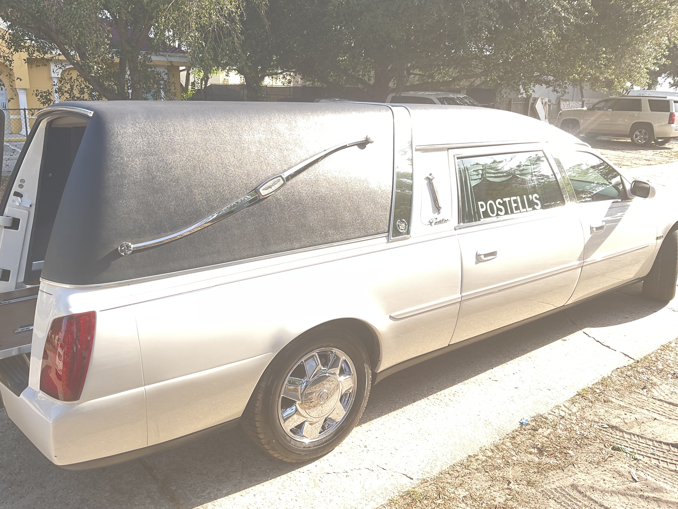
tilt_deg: -16.0
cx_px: 339
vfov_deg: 48.2
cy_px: 254
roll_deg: -1.6
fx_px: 568
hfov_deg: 61.7
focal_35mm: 29
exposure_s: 1/122
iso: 25
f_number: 1.8
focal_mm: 3
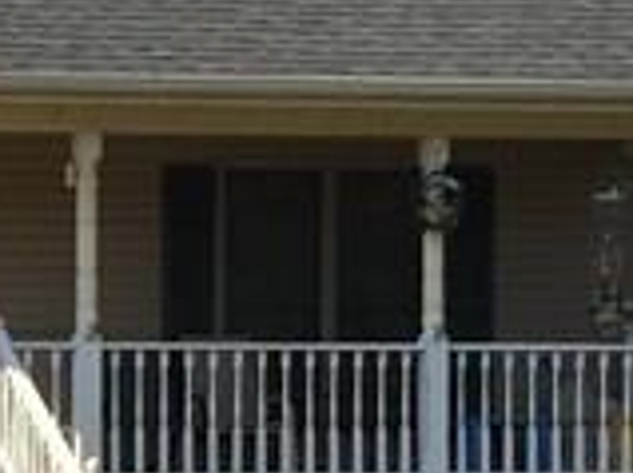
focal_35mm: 187
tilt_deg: -1.6
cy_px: 457
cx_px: -434
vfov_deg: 7.9
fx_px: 3417
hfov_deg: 10.1
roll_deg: -1.1
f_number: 2.2
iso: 32
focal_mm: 4.15
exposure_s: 1/1883
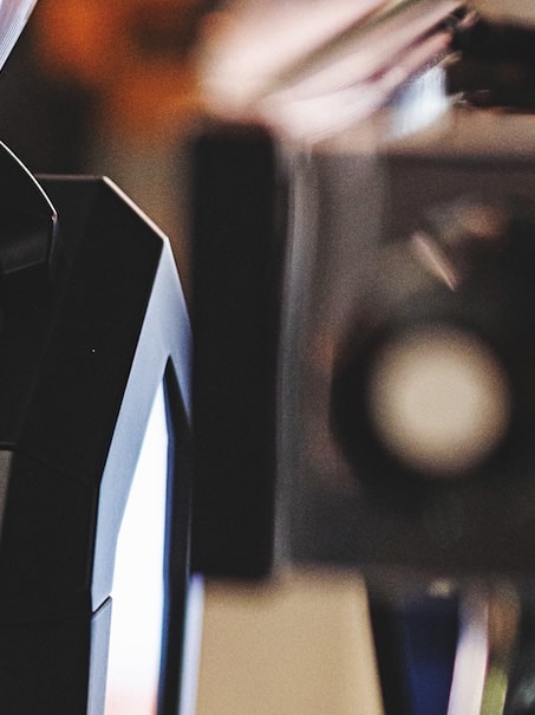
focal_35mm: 159
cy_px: 592
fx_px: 3280
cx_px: -224
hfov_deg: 9.1
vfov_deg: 12.4
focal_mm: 50
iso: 720
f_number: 1.2
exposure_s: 1/250
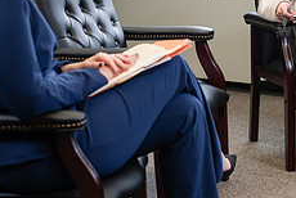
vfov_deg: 11.3
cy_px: 57
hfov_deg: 16.8
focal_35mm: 121
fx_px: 996
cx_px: 219
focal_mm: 48
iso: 1000
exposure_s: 1/160
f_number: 3.2
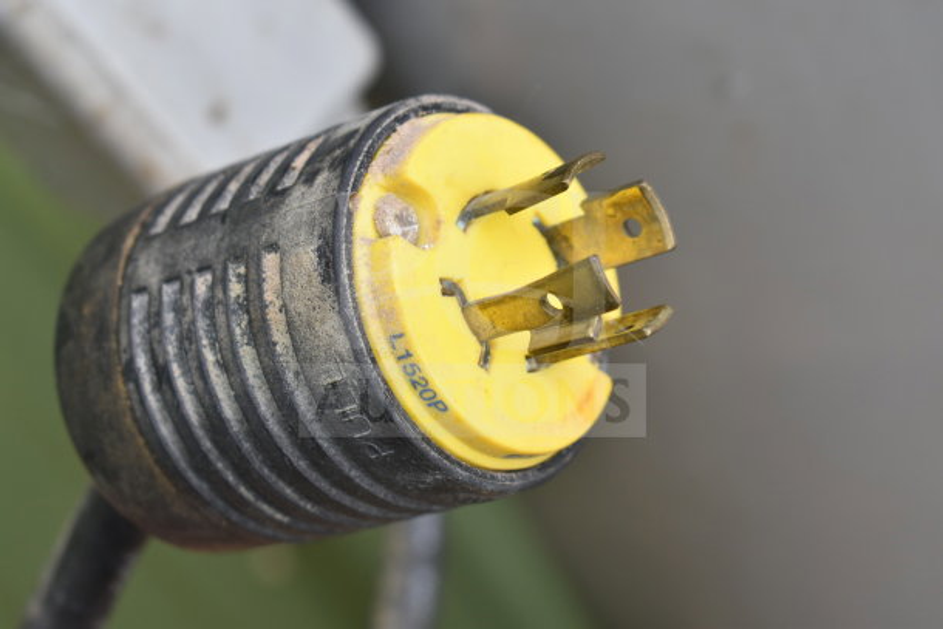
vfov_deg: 16.6
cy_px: 314
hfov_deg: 24.6
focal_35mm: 82
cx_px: 472
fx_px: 2161
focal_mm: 55
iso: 200
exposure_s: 1/100
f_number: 5.6
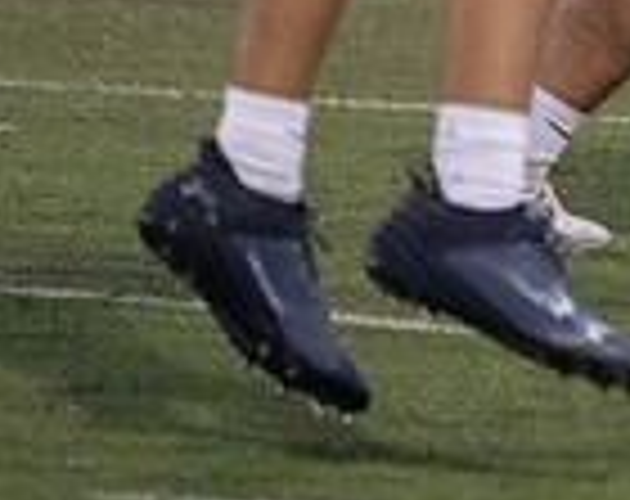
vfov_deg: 1.0
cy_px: -523
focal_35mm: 1559
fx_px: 28967
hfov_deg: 1.2
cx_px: 1491
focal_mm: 333
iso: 10000
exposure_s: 1/1000
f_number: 5.6
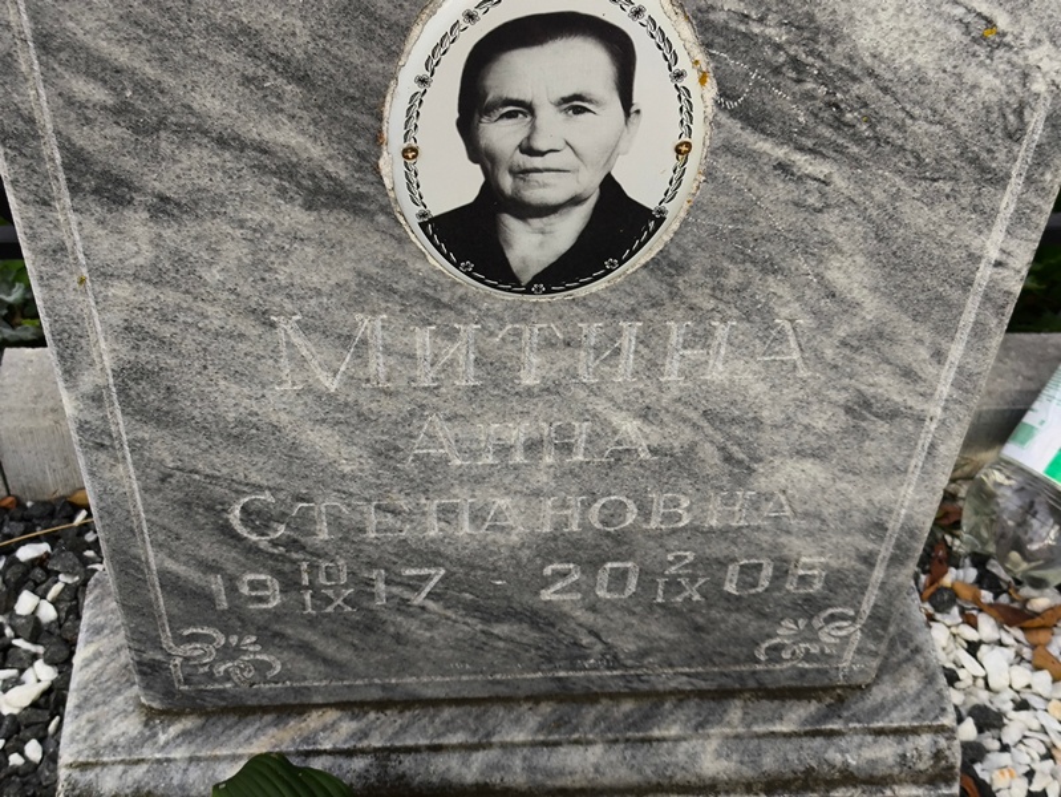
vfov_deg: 29.1
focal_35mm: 50
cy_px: 398
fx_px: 1533
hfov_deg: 38.2
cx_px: 530
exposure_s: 1/155
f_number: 1.7
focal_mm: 4.71
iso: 50
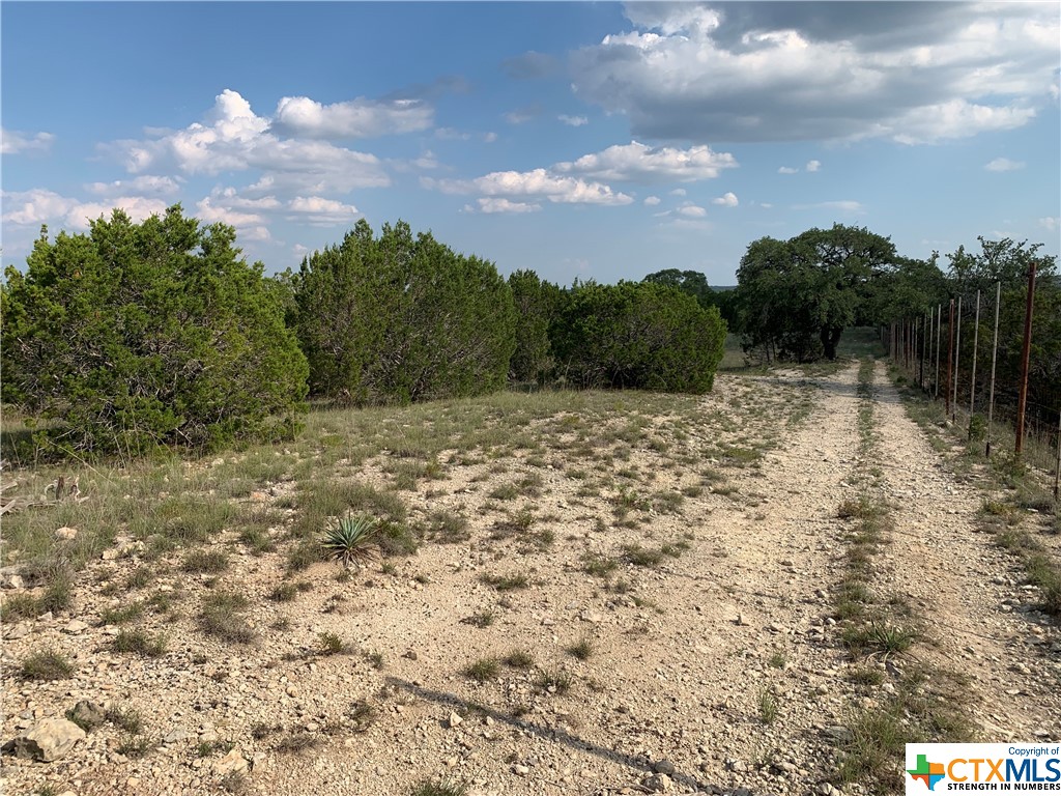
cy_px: 398
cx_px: 530
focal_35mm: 26
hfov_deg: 67.3
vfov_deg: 53.1
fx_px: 797
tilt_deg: -5.7
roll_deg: +0.7
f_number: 1.8
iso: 25
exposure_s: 1/2833
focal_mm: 4.25
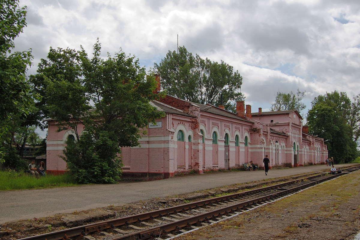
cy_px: 120
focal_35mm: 36
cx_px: 180
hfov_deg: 53.1
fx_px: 360
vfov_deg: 36.9
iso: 200
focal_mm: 24
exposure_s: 1/400
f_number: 8
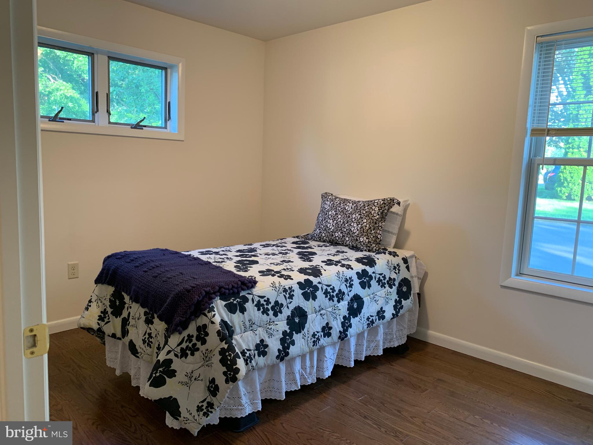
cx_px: 296
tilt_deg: -8.4
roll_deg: -2.4
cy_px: 222
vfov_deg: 53.1
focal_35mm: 26
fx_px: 445
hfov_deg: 67.3
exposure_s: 1/60
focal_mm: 4.25
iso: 125
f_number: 1.8
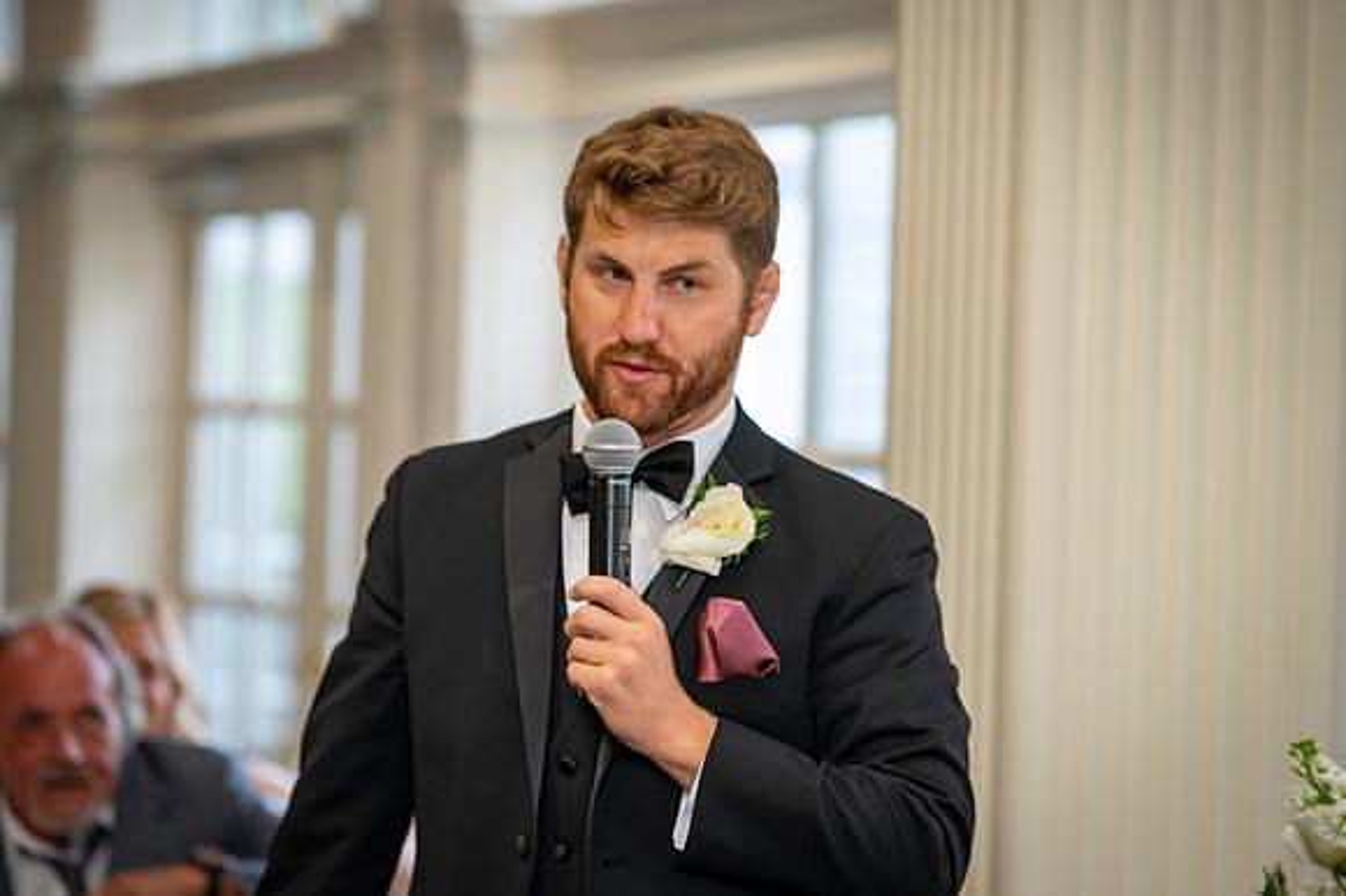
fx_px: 6539
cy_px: 448
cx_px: 673
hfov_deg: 11.8
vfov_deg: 7.8
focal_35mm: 175
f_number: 4
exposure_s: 1/80
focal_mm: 175
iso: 1000
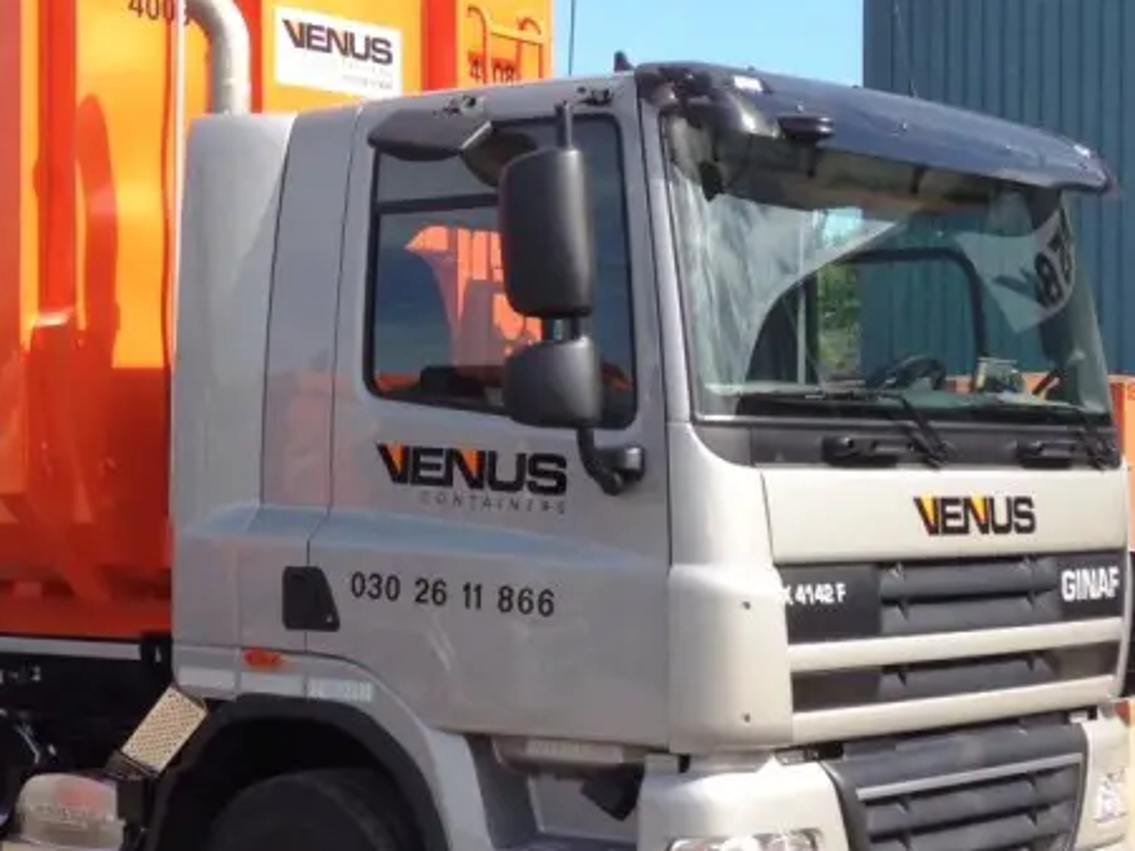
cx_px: 242
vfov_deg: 19.6
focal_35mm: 75
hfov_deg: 25.6
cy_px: 521
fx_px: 2458
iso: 50
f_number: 2.4
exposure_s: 1/821
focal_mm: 4.12
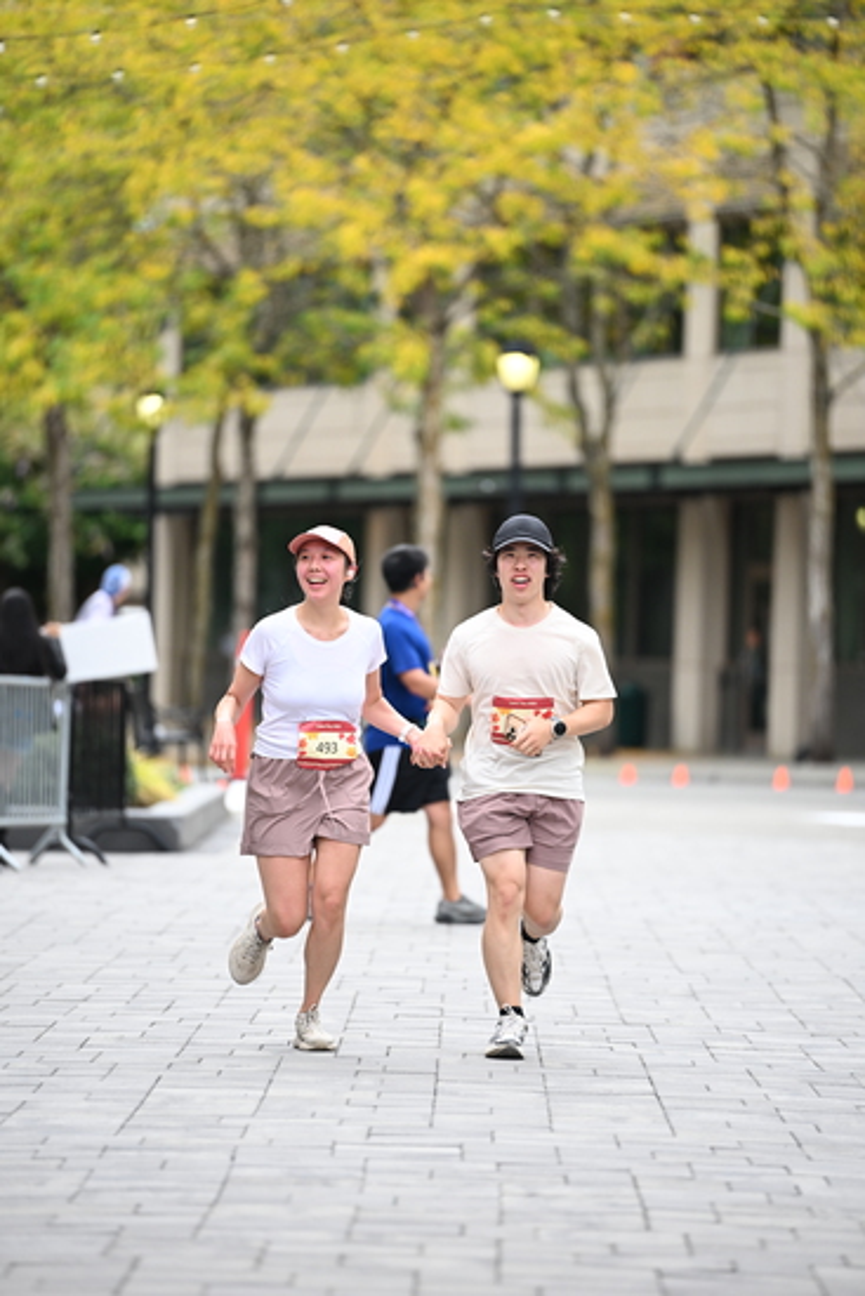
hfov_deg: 6.9
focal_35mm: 200
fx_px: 7203
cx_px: 432
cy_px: 648
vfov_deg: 10.3
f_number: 2.8
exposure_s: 1/1600
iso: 640
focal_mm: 200
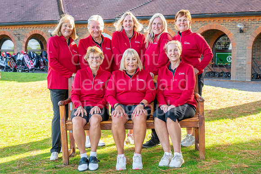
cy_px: 87
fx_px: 383
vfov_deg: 25.6
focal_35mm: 53
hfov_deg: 37.6
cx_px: 138
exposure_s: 1/200
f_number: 5.6
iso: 200
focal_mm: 48
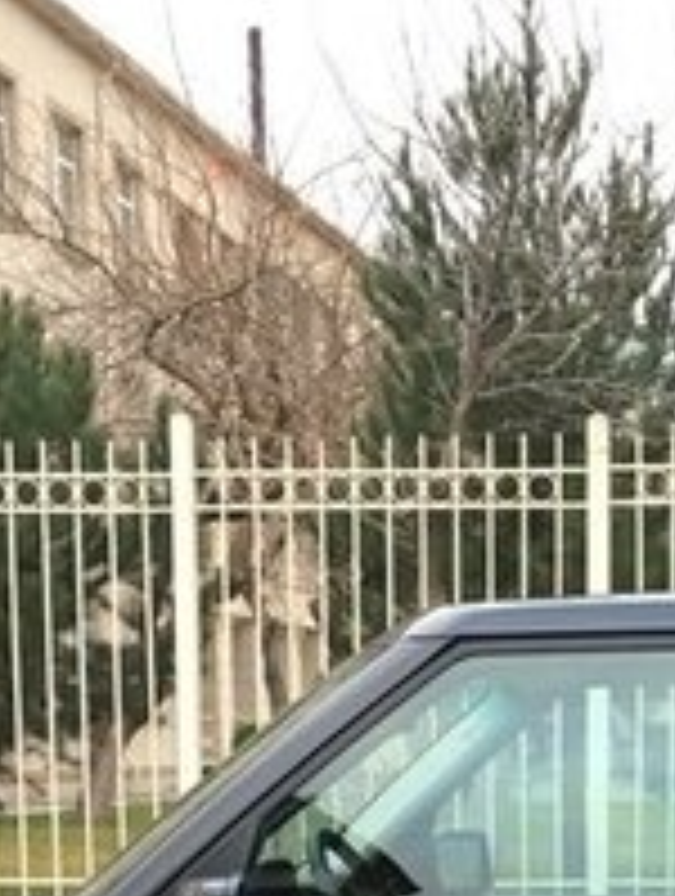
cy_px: 1074
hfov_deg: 15.2
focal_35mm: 96
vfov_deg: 19.2
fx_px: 2488
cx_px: 684
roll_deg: +0.0
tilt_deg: -7.7
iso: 32
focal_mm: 4.15
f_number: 2.2
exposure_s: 1/33
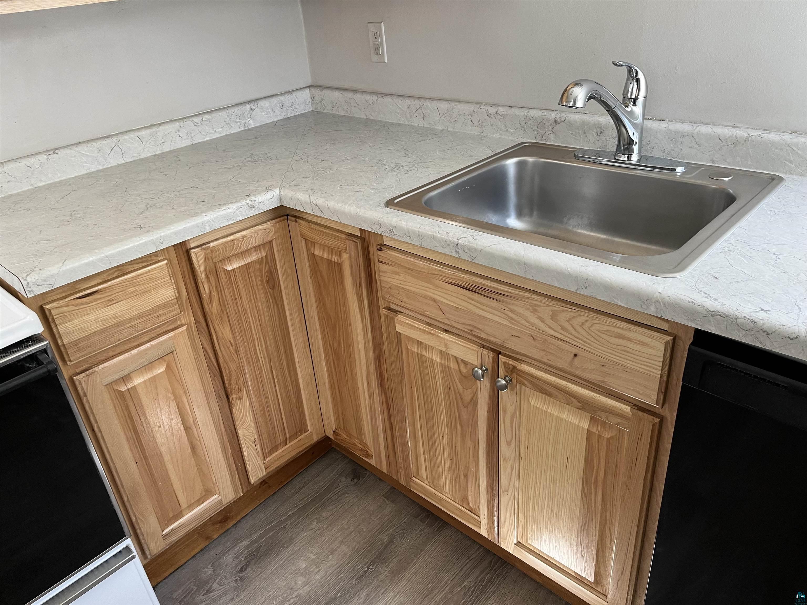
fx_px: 606
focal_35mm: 26
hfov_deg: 67.3
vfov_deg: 53.1
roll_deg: +5.9
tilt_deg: -29.6
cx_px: 404
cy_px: 302
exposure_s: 1/60
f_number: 1.6
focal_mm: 5.1
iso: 100
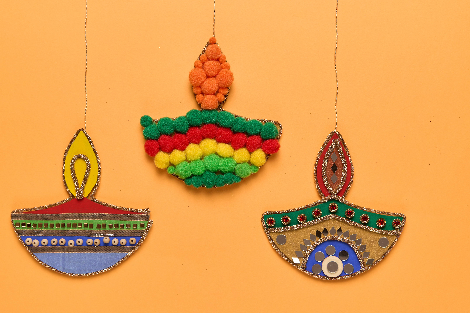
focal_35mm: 60
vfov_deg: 22.6
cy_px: 149
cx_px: 205
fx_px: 783
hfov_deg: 33.4
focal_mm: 46
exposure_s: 1/125
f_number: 10
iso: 125
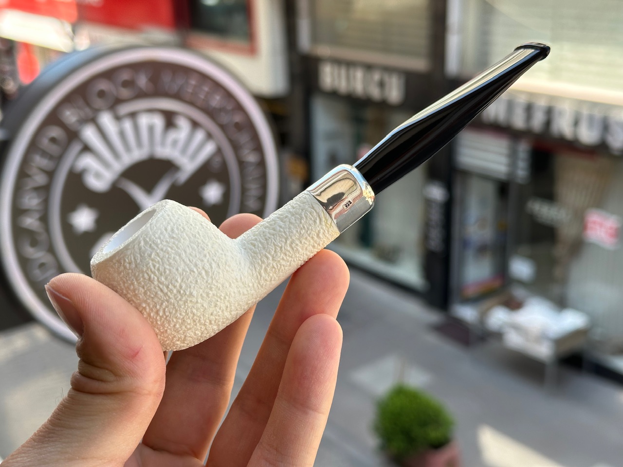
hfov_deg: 39.7
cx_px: 312
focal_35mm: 48
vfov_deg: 30.3
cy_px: 234
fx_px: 864
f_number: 1.78
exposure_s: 1/421
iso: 64
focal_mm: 6.86
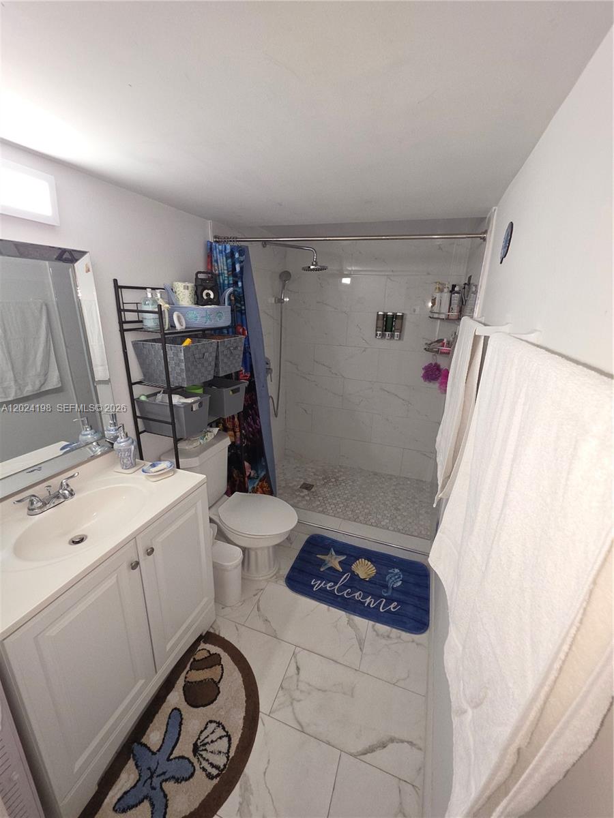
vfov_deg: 106.2
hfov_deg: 89.9
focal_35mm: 13
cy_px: 409
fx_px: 307
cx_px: 307
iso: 125
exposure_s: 1/60
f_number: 1.9
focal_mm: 2.2
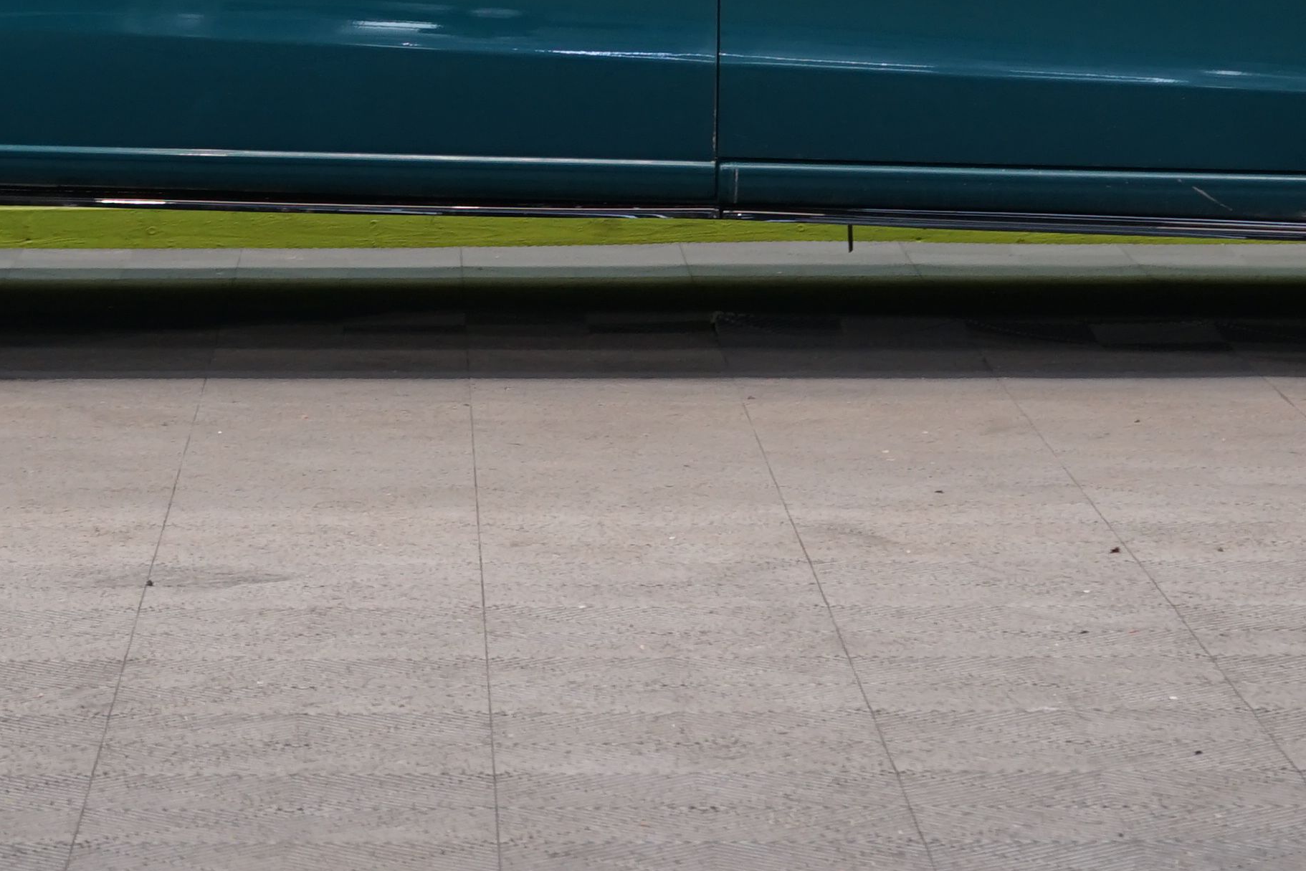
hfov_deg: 10.8
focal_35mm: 191
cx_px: 497
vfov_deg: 7.1
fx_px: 6929
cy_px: -245
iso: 400
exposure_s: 1/25
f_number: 5
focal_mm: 58
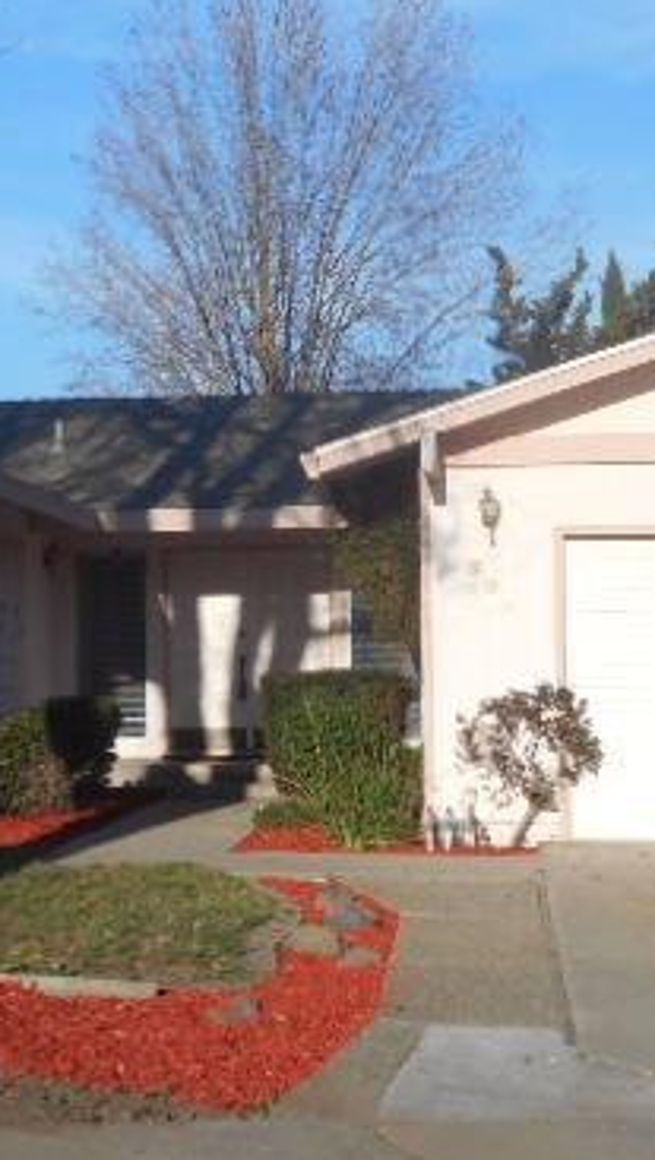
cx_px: 70
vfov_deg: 28.6
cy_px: 544
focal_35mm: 74
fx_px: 2280
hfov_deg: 16.1
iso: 80
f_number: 4.5
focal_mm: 6.9
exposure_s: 1/500
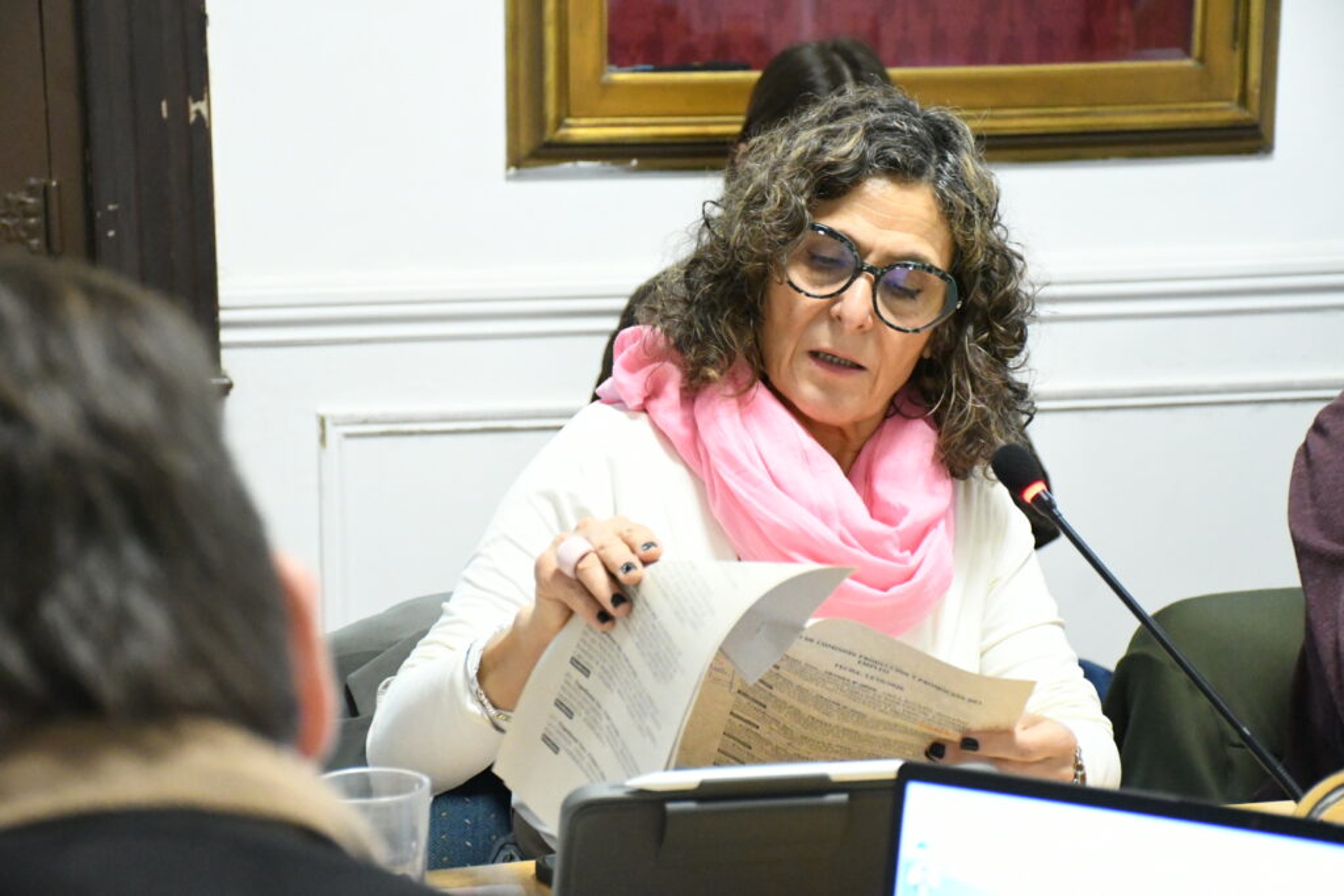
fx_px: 3360
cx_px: 672
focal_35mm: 90
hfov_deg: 22.6
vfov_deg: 15.2
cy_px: 448
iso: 12800
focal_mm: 60
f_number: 5
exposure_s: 1/125
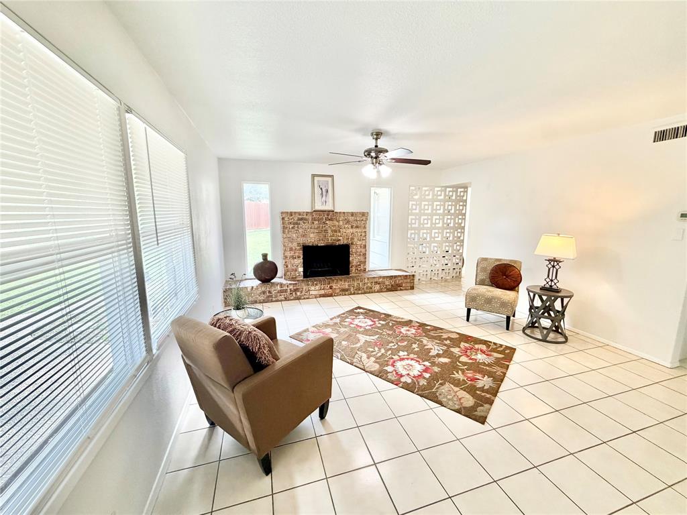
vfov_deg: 85.7
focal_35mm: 14
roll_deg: -0.1
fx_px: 278
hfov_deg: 102.1
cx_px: 344
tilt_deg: -8.7
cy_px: 258
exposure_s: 1/120
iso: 160
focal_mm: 2.22
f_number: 2.2
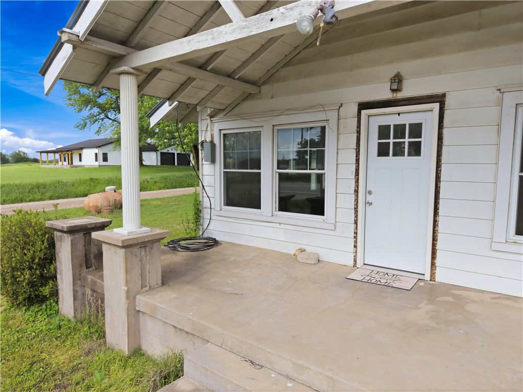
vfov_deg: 56.8
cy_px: 196
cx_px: 262
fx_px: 363
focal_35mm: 24
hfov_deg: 71.6
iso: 280
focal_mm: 8.7
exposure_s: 1/2500
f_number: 1.8
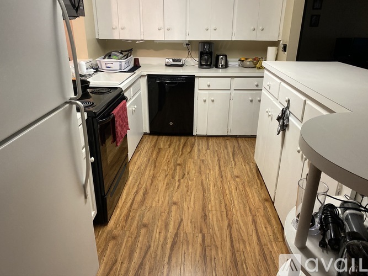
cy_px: 138
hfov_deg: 67.3
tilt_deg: -23.0
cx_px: 184
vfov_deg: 53.0
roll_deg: -0.7
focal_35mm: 26
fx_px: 276
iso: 320
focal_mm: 4.25
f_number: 1.8
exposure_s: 1/60
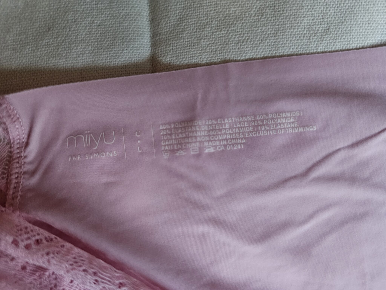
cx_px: 193
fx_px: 256
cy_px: 145
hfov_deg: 73.9
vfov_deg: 58.9
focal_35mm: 23
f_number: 1.7
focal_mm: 6.3
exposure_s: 1/26.4
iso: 640
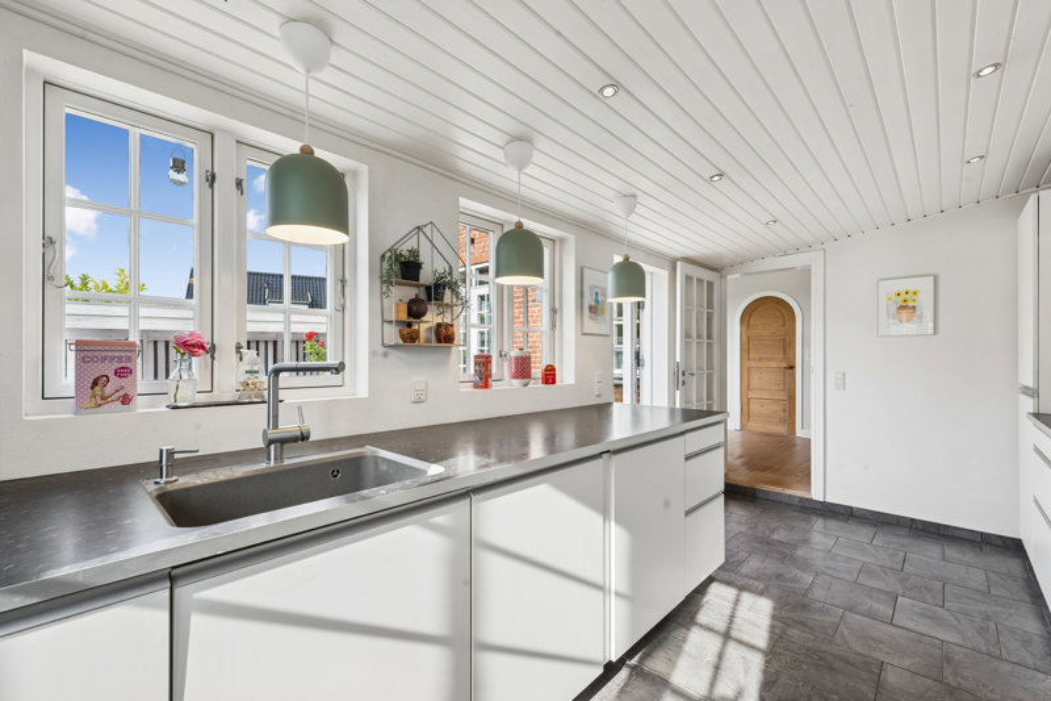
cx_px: 526
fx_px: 438
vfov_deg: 77.3
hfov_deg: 100.4
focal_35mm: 15
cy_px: 350
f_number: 10
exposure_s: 1/40
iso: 250
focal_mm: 15
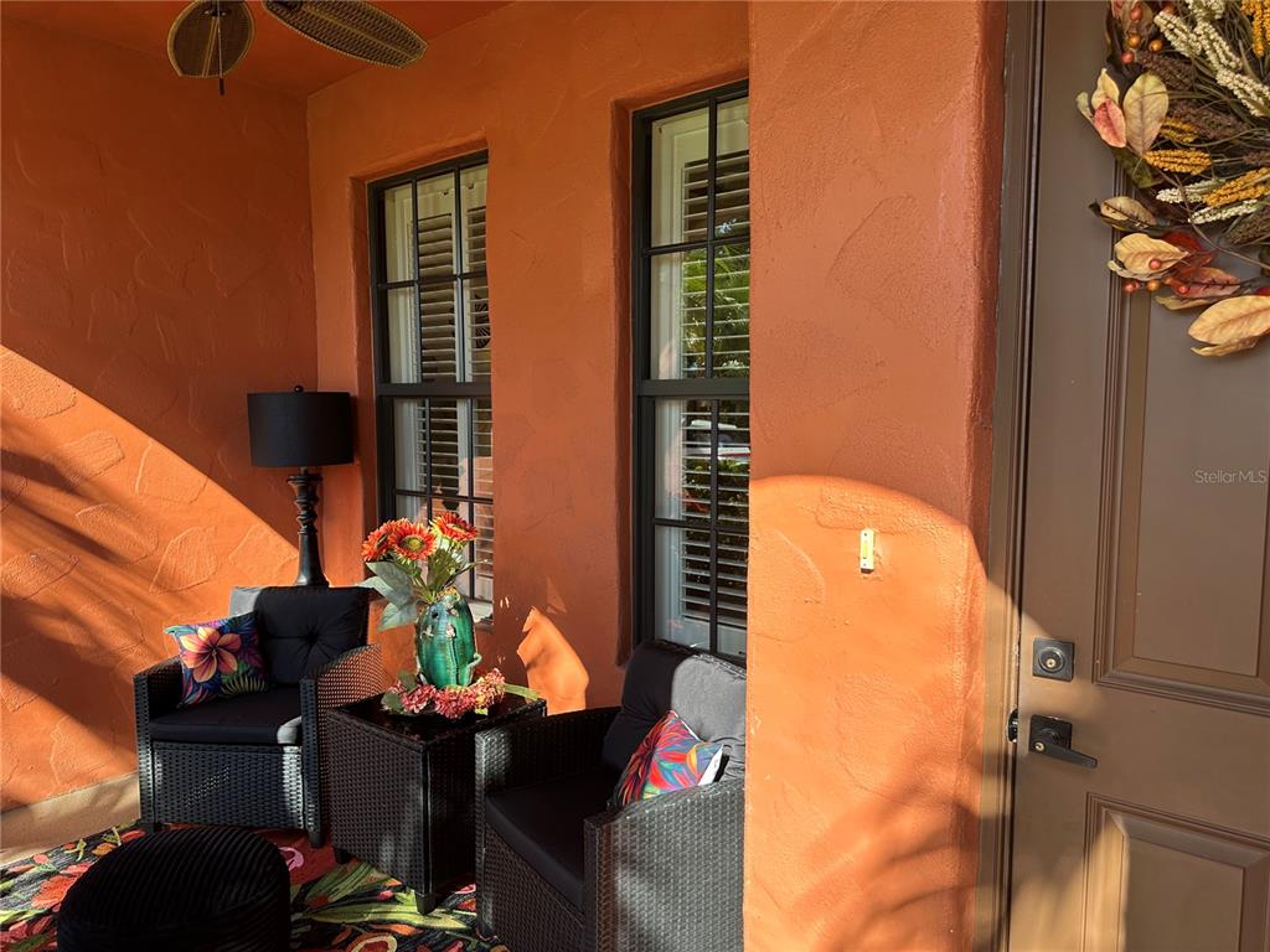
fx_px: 881
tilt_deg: -4.2
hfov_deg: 71.6
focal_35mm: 24
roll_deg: -1.3
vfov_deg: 56.8
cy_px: 476
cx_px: 635
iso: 80
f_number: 1.78
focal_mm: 6.86
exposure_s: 1/541
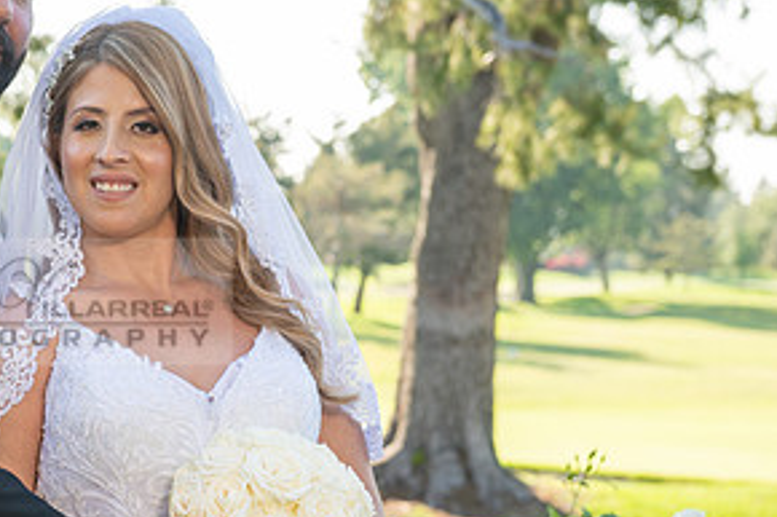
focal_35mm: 116
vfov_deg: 11.8
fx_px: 2502
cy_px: 301
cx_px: 5
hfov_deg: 17.3
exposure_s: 1/250
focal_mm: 58
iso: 200
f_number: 5
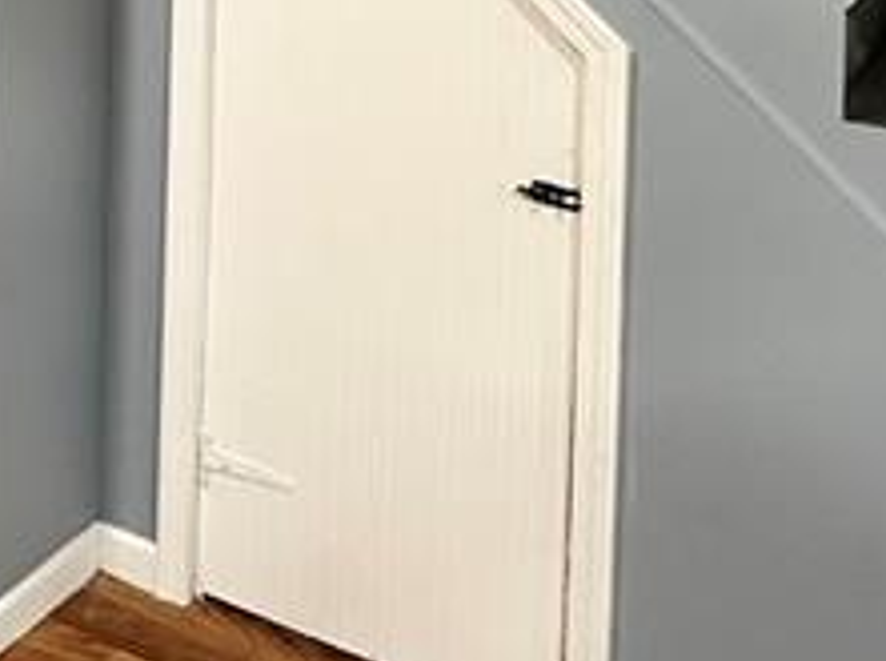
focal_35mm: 65
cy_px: -268
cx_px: -48
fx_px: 1661
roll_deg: -1.1
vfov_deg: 20.1
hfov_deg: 27.7
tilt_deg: -2.3
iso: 200
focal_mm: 2.22
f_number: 2.2
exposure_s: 1/60
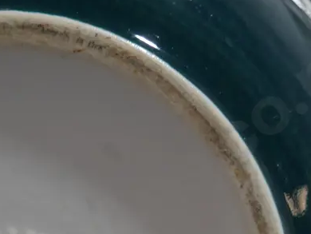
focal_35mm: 105
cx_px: 34
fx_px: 944
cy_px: 293
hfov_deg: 18.4
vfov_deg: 13.7
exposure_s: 1/60
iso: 400
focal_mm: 20
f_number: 4.4
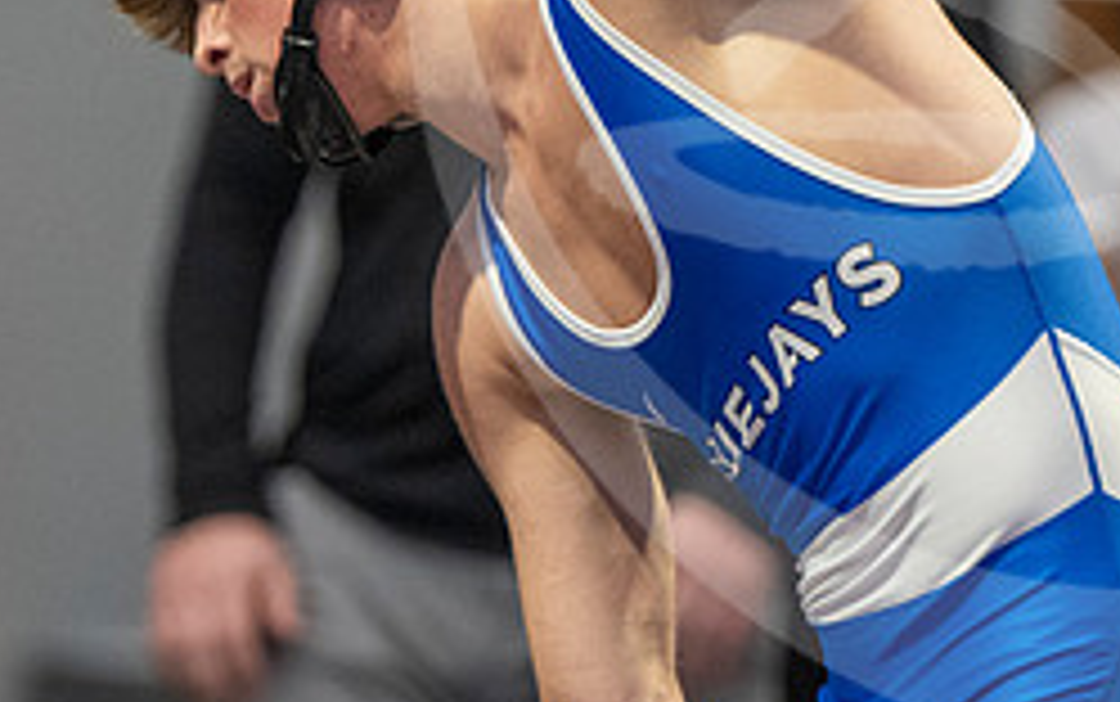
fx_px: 22358
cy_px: 106
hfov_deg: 2.9
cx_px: 454
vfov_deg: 1.8
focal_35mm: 732
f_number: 2.8
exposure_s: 1/1000
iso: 3200
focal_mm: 200
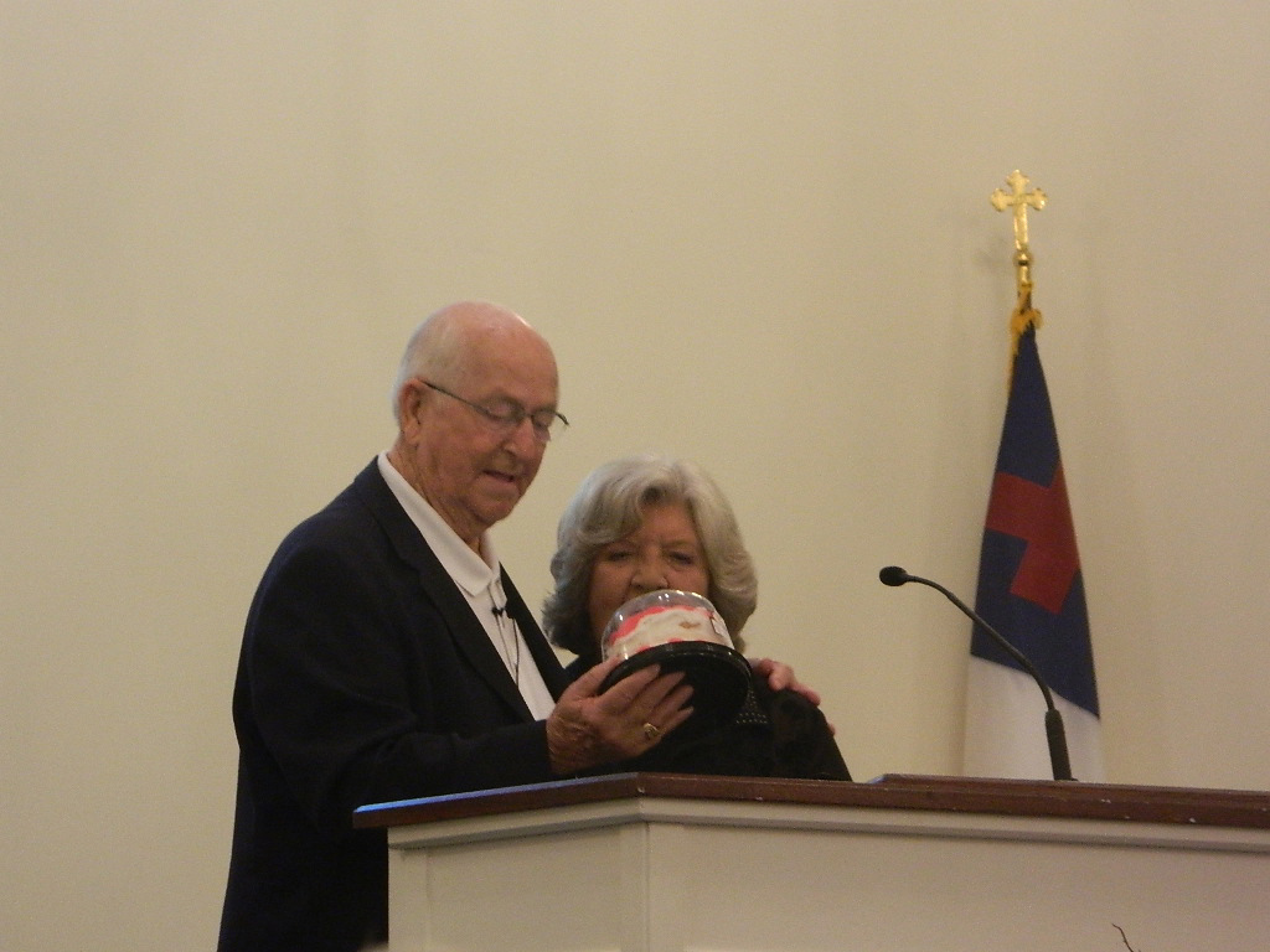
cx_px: 635
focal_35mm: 278
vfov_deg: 5.3
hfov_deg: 7.1
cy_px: 476
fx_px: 10199
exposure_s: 1/13
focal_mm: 50
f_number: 5.6
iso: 400
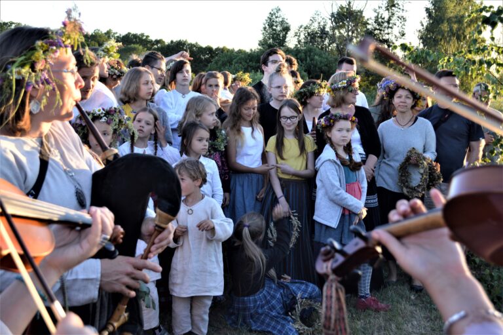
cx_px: 252
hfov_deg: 41.1
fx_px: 670
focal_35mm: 48
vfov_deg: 28.0
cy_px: 168
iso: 400
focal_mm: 32
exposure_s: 1/125
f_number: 5.6
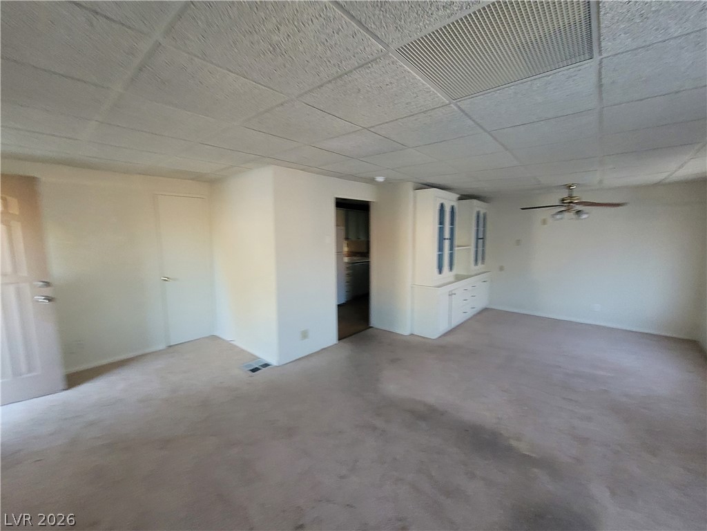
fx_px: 266
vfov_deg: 89.9
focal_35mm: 13
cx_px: 354
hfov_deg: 106.2
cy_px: 266
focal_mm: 2.2
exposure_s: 1/40
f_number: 2.2
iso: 320
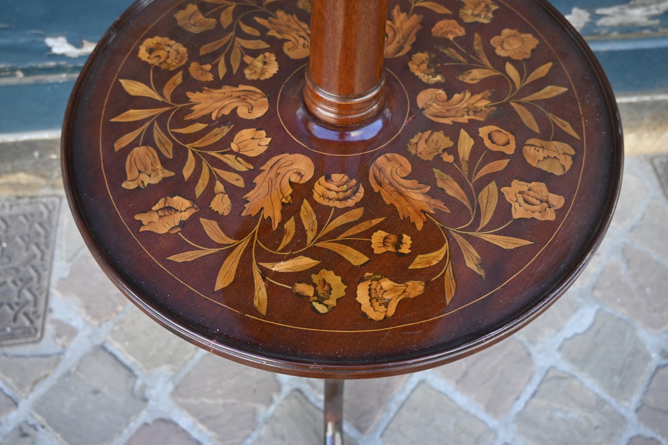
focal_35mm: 32
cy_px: 222
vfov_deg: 41.7
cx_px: 334
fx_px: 584
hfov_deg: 59.5
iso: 400
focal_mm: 21
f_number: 3.5
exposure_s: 1/250
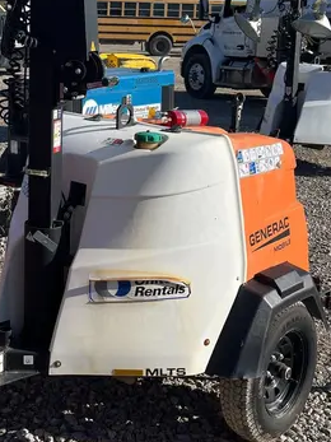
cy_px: 127
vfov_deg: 34.4
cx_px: 39
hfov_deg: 25.8
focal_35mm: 55
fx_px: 702
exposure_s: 1/3135
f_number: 1.6
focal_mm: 5.1
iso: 50
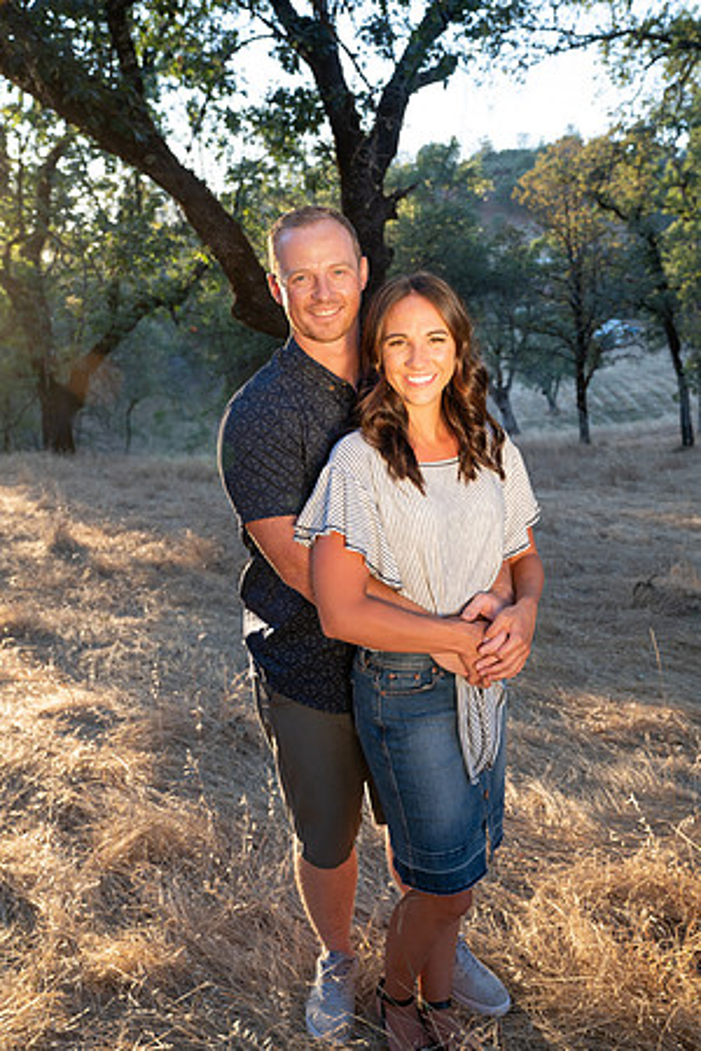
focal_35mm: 34
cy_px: 526
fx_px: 993
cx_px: 350
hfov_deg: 38.9
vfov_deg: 55.8
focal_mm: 34
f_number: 5
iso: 320
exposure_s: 1/125
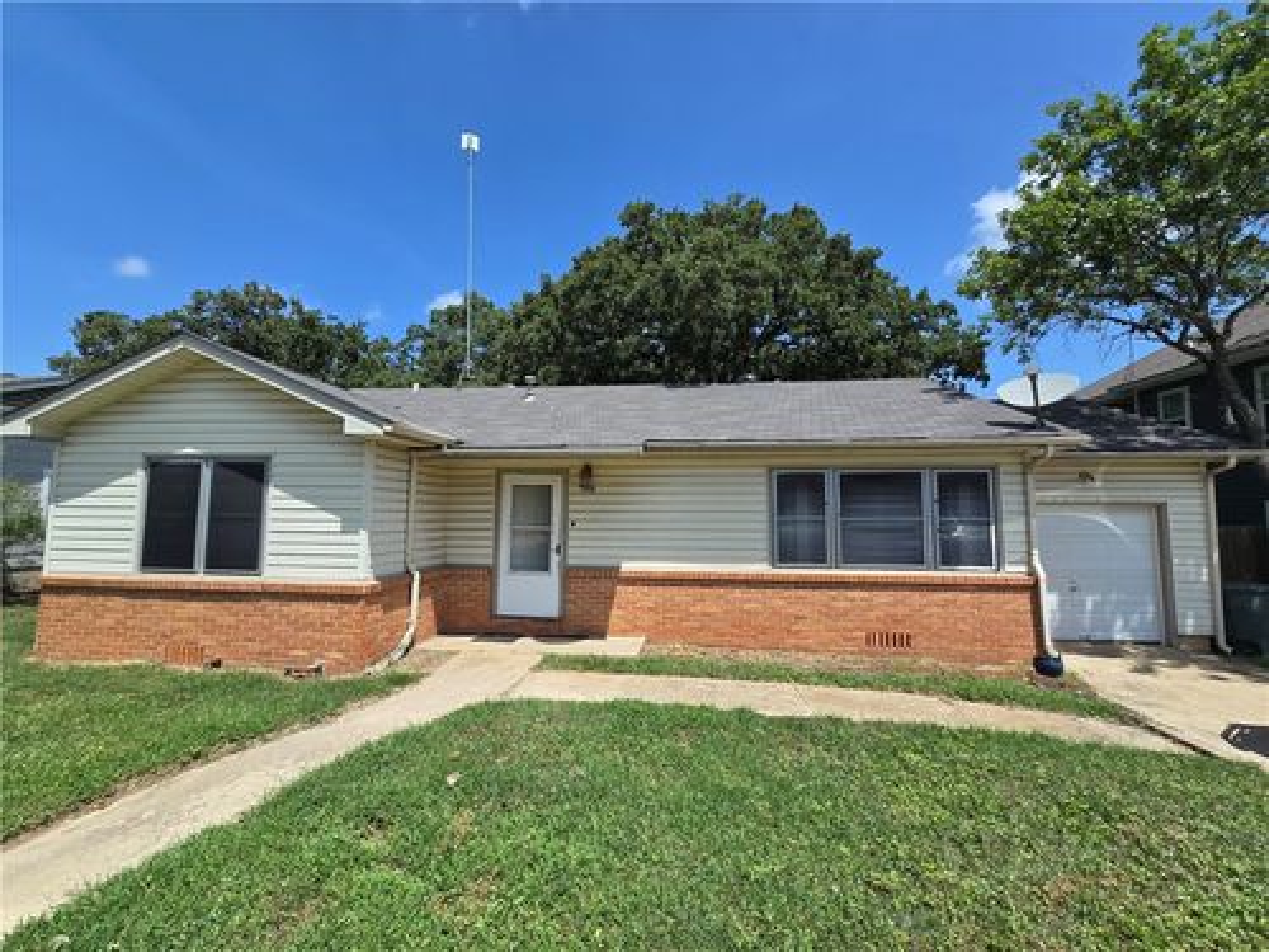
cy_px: 476
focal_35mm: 13
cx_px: 634
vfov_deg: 89.9
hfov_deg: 106.2
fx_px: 477
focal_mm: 2.2
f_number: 2.2
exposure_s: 1/2423
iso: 50
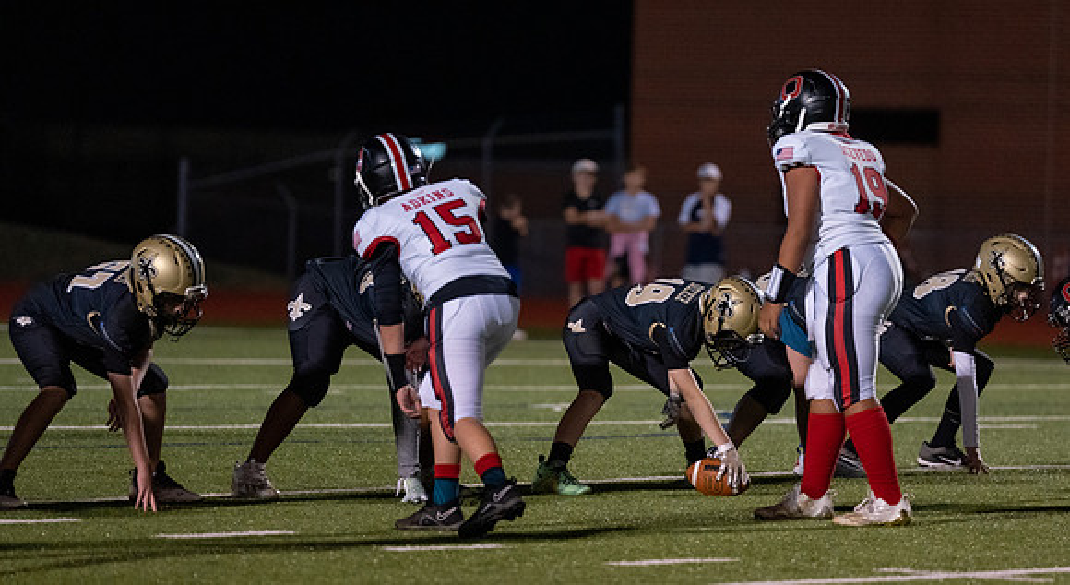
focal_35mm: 263
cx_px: 629
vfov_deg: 4.5
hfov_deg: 8.2
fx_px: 7417
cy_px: 325
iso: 5000
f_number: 2.8
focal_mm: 200
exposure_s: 1/1250
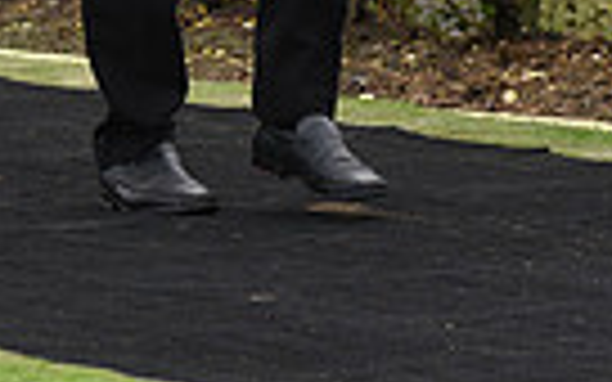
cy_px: -465
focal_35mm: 652
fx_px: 10875
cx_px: 180
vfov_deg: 2.0
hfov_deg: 3.2
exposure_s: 1/640
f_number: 5.6
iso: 1000
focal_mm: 150
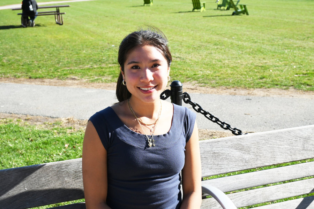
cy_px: 104
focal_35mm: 54
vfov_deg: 25.1
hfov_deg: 36.9
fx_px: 471
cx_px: 157
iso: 280
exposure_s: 1/500
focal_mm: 36
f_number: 8
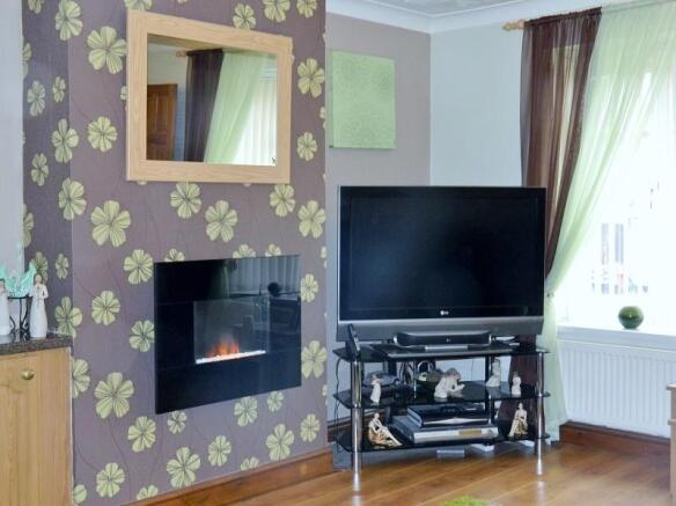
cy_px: 253
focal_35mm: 47
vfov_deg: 30.8
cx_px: 338
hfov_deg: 40.5
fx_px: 917
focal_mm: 8.4
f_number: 3.6
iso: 320
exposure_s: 1/30
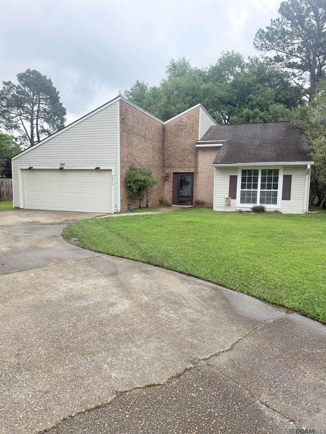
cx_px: 163
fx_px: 301
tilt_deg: -5.4
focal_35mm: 24
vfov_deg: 71.6
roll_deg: -1.2
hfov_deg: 56.8
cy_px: 217
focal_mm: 6.76
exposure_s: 1/2053
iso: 100
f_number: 1.78
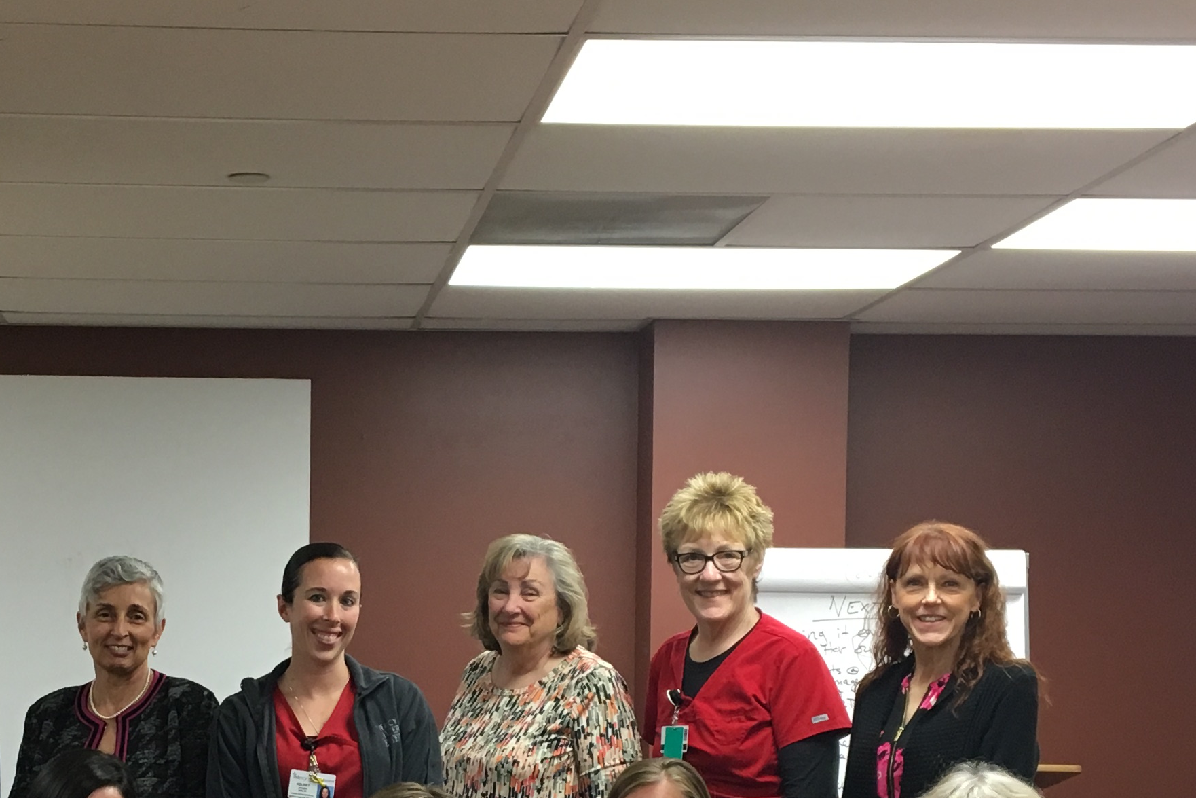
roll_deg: -0.9
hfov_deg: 28.8
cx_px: 310
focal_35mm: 69
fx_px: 2292
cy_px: 700
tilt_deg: -1.5
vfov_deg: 19.4
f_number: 2.2
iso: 40
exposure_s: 1/30
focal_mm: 4.15
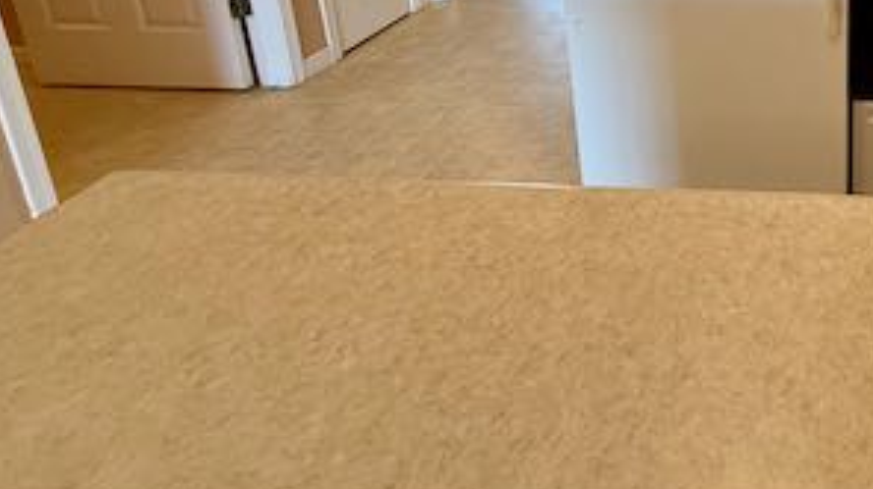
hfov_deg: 49.1
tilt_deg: -14.8
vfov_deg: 30.7
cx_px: 867
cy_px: -82
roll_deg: -0.1
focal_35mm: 33
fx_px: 763
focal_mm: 2.22
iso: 250
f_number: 2.2
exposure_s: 1/120
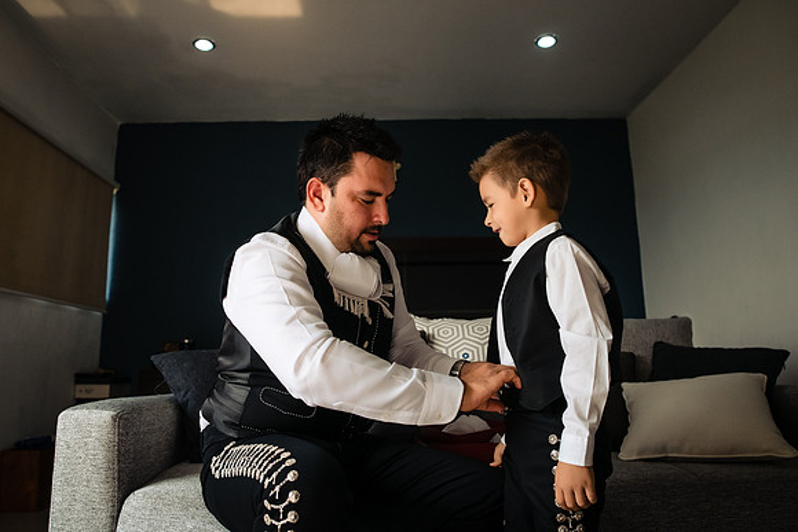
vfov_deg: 48.7
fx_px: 587
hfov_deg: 68.3
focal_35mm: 26
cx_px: 384
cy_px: 256
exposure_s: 1/500
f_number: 4
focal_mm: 24
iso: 1600
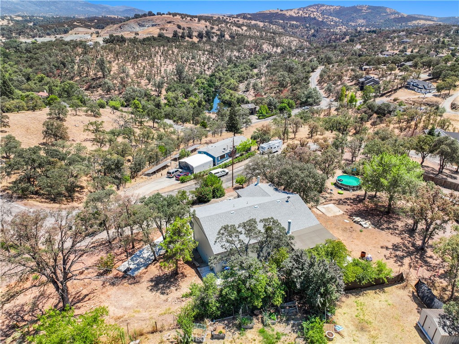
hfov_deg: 71.6
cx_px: 230
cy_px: 172
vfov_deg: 56.8
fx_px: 318
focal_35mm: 24
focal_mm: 12.29
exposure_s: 1/2000
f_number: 2.8
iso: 150
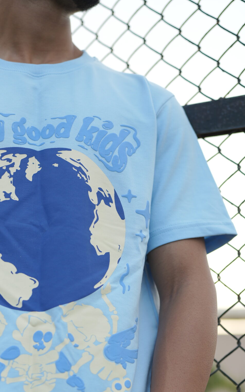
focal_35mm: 60
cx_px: 30
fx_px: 641
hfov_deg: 21.2
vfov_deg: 33.3
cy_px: 298
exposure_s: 1/400
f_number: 1.8
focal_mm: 35
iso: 100
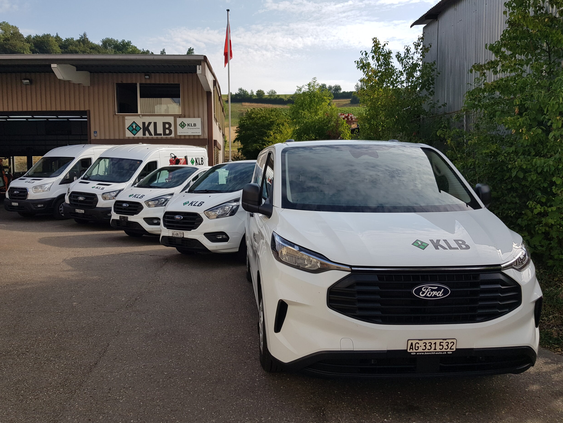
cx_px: 272
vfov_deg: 51.4
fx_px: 439
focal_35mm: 27
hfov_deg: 65.3
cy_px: 211
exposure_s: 1/2624
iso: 40
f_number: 1.7
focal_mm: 4.2
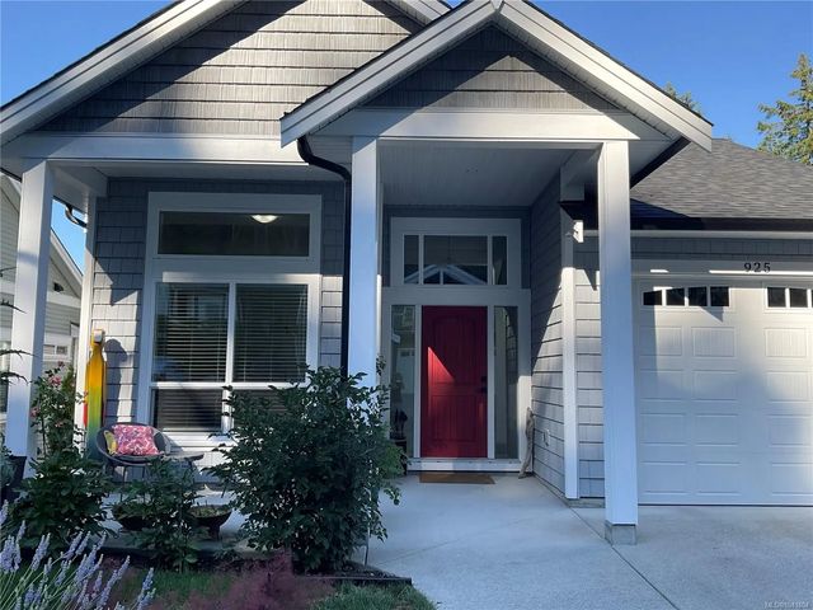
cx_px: 406
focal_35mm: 29
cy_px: 305
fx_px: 681
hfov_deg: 61.7
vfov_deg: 48.2
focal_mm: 3
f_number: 1.8
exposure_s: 1/446
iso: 16
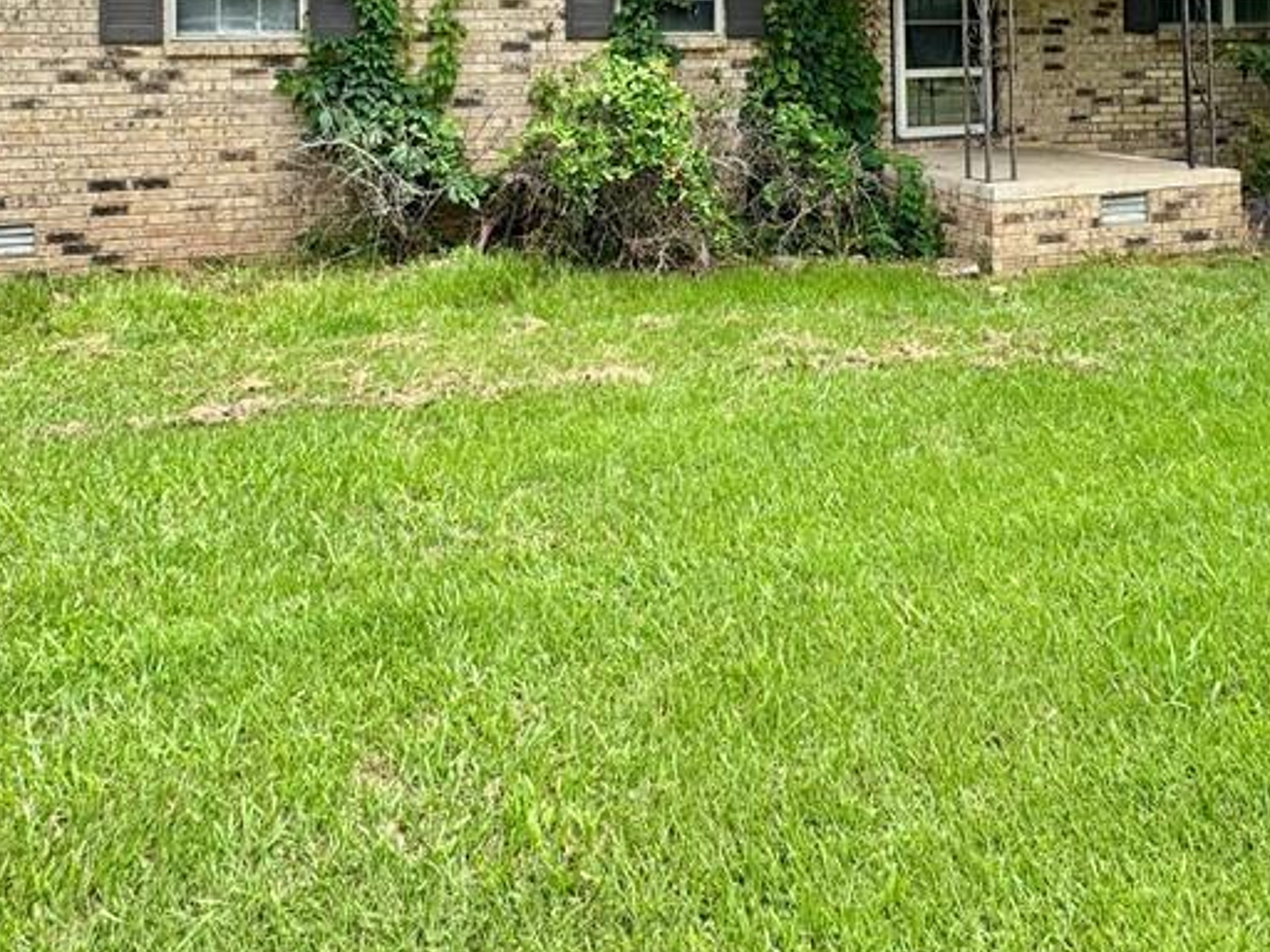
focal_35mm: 28
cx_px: 642
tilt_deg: +0.6
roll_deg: +0.1
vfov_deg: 43.6
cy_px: 30
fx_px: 1027
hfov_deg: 63.4
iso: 40
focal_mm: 2.22
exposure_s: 1/578
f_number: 2.2
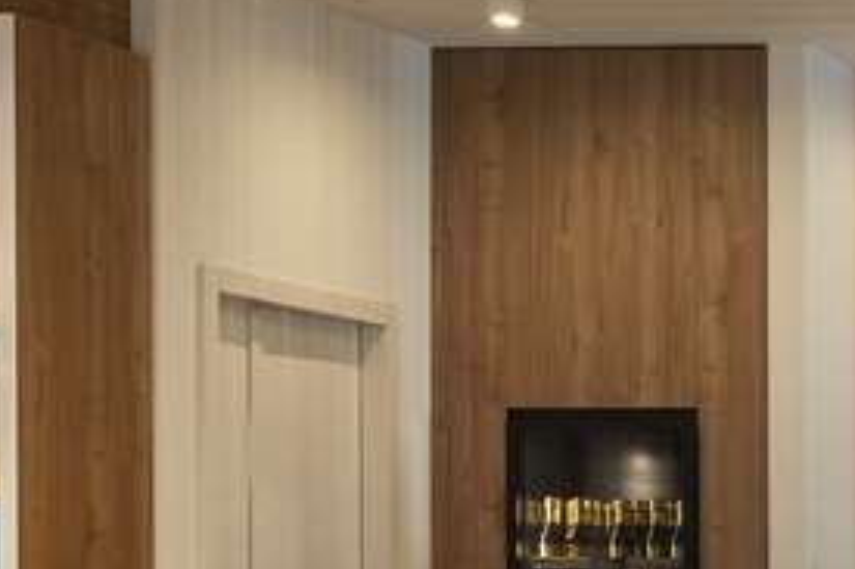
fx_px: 3109
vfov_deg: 10.2
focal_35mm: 131
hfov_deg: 12.7
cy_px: 737
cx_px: 1963
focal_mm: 24
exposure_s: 1/25
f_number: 5.6
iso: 400
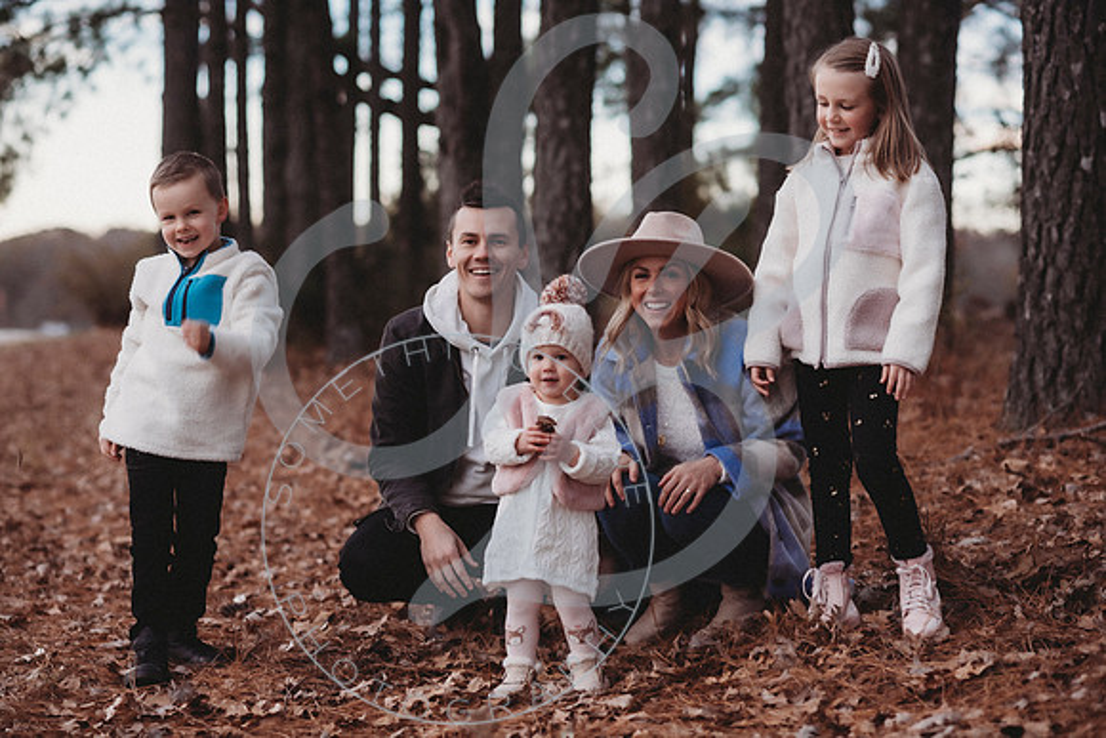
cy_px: 369
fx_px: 2612
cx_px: 553
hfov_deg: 23.9
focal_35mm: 85
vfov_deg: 16.1
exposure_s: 1/160
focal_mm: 85
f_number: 2.8
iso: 400
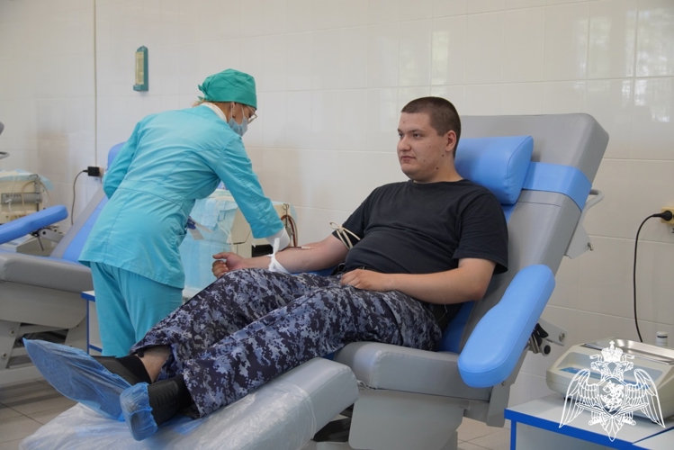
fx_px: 955
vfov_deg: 26.5
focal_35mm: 51
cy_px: 225
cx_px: 337
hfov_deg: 38.9
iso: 1000
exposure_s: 1/160
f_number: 4.5
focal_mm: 34
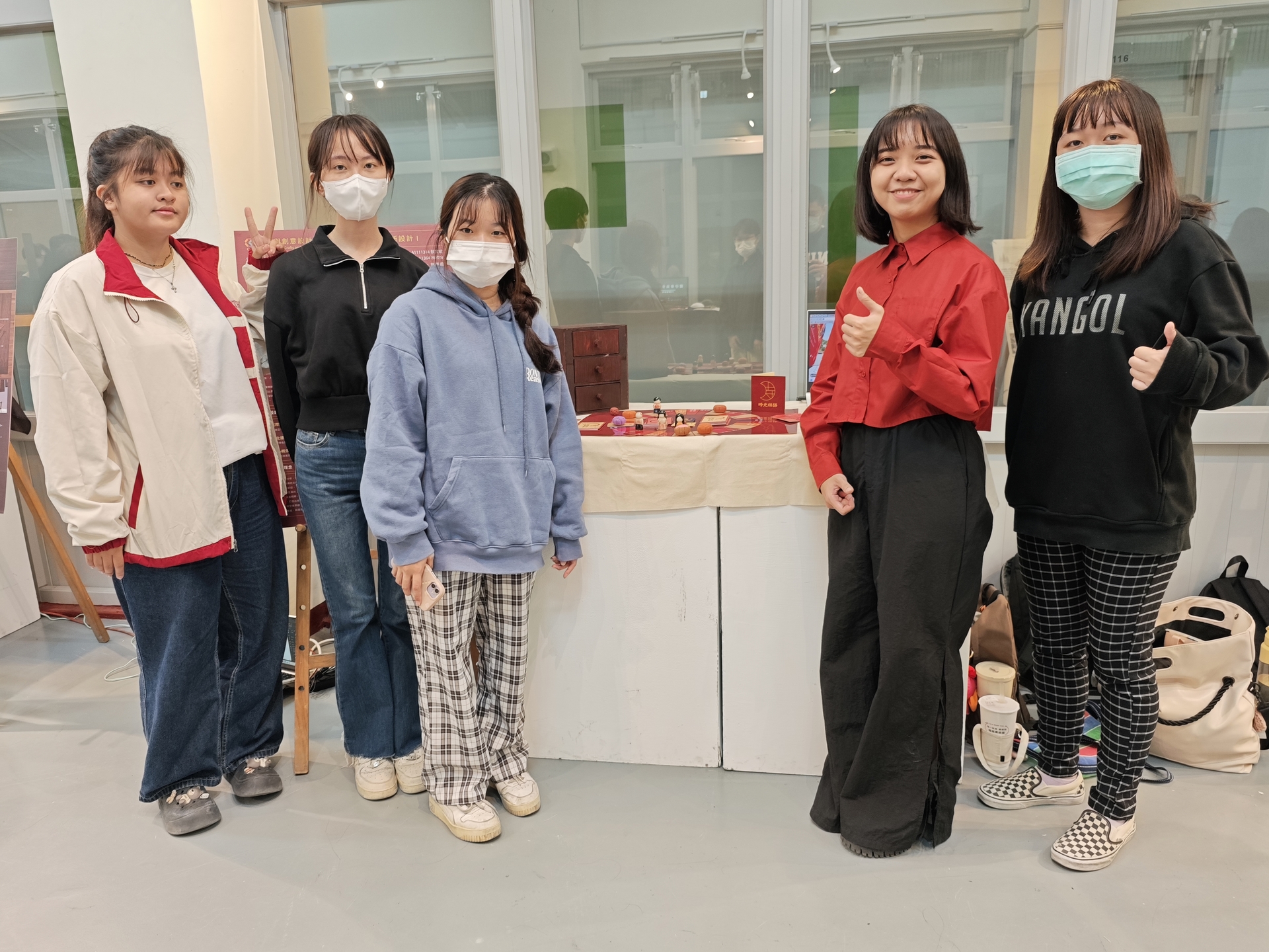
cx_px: 634
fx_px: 843
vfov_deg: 58.9
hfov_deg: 73.9
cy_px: 476
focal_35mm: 23
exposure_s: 1/60
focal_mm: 8.72
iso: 250
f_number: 1.63
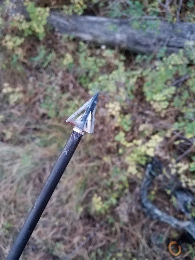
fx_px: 195
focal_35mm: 26
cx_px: 98
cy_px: 130
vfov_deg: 67.3
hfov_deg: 53.1
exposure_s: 1/10
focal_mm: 4.2
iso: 250
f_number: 1.7
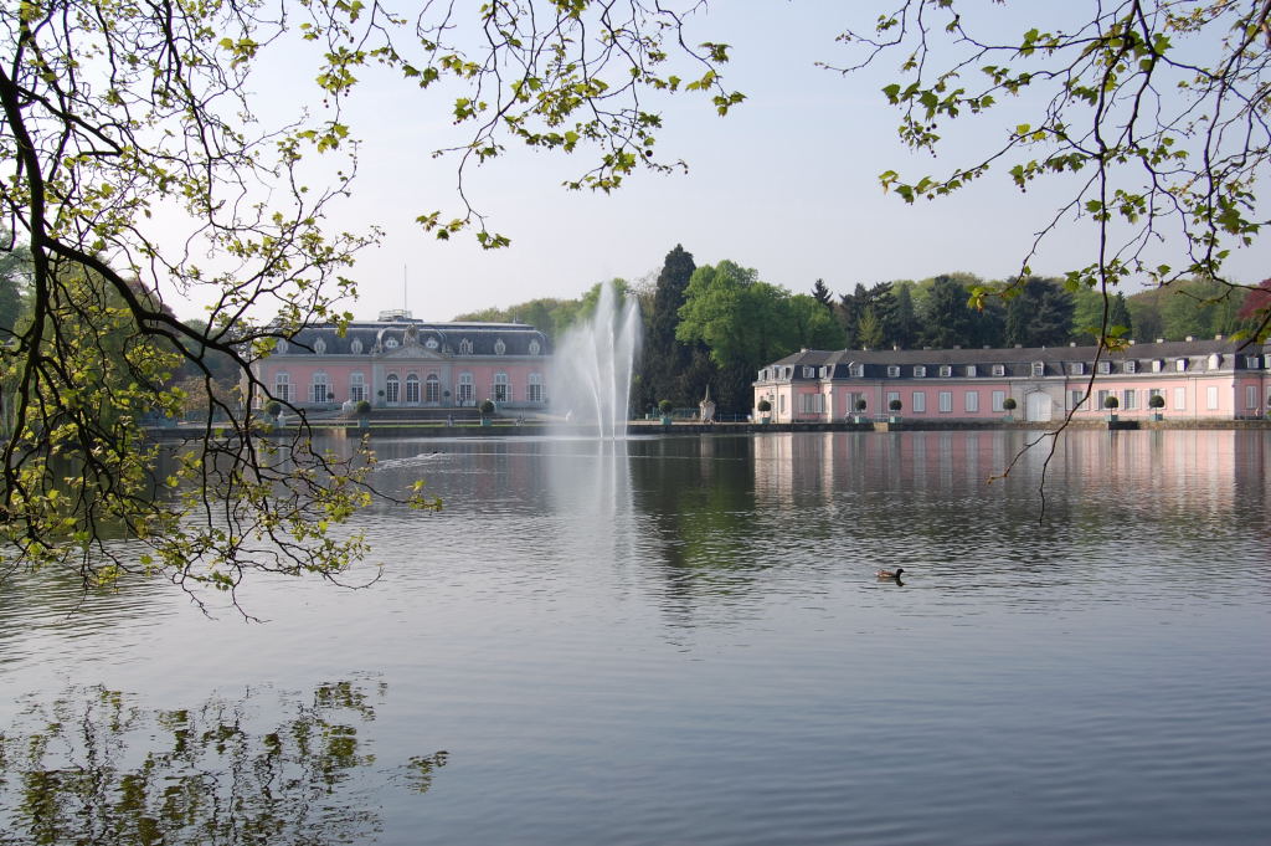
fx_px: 1376
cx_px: 636
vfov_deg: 34.2
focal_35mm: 39
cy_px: 423
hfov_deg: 49.6
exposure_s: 1/320
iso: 200
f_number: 9
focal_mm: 26
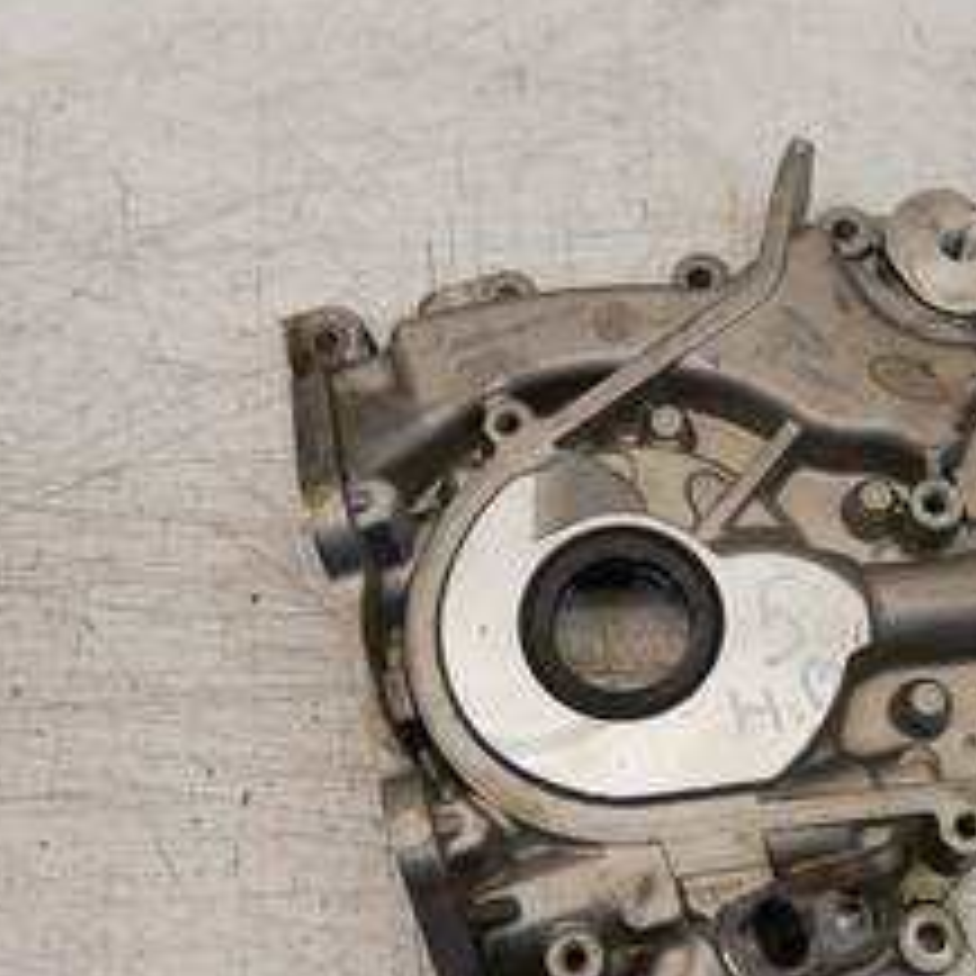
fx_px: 1499
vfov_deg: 36.0
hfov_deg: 36.0
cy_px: 535
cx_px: 576
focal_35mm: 47
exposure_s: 1/80
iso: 200
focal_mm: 12
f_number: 3.5
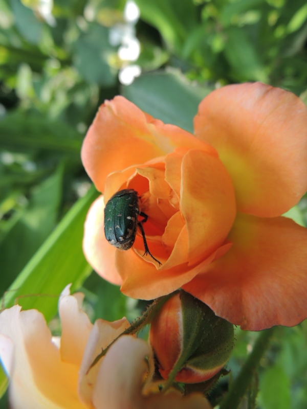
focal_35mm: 24
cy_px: 204
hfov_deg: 56.8
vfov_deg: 71.6
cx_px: 154
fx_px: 284
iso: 100
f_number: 3
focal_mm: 4.3
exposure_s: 1/320
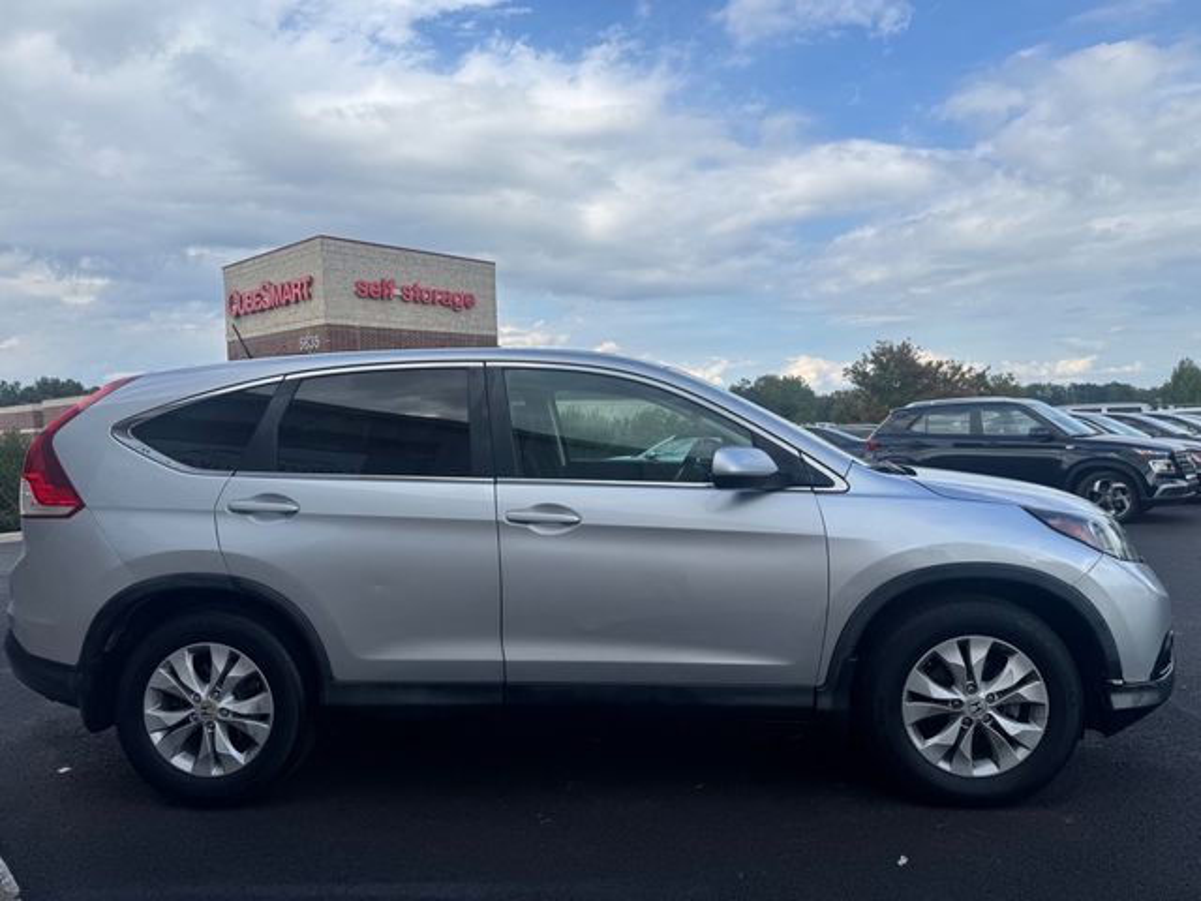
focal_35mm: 24
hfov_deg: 71.6
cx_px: 600
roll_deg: +2.4
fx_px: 833
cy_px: 450
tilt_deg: -1.3
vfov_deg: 56.8
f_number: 1.78
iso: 80
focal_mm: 6.76
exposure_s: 1/4049
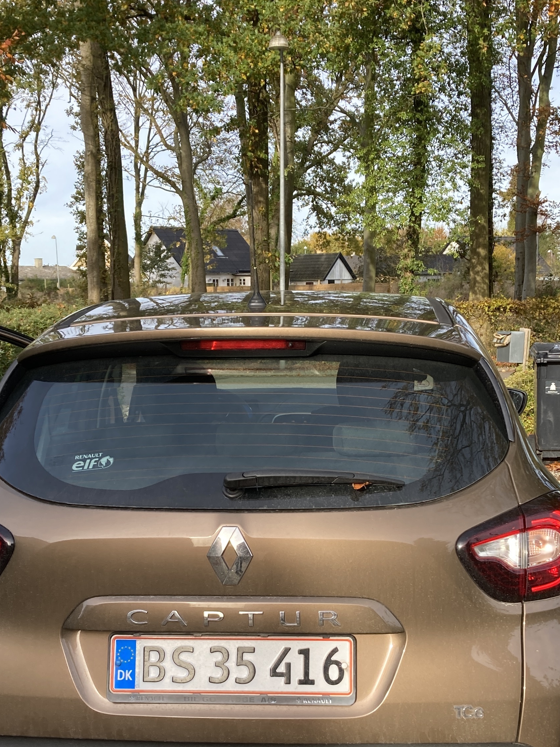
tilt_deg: -9.6
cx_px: 287
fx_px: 1079
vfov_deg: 38.0
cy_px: 465
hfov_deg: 29.1
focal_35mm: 50
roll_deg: +0.9
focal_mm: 3.99
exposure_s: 1/475
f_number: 1.8
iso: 20
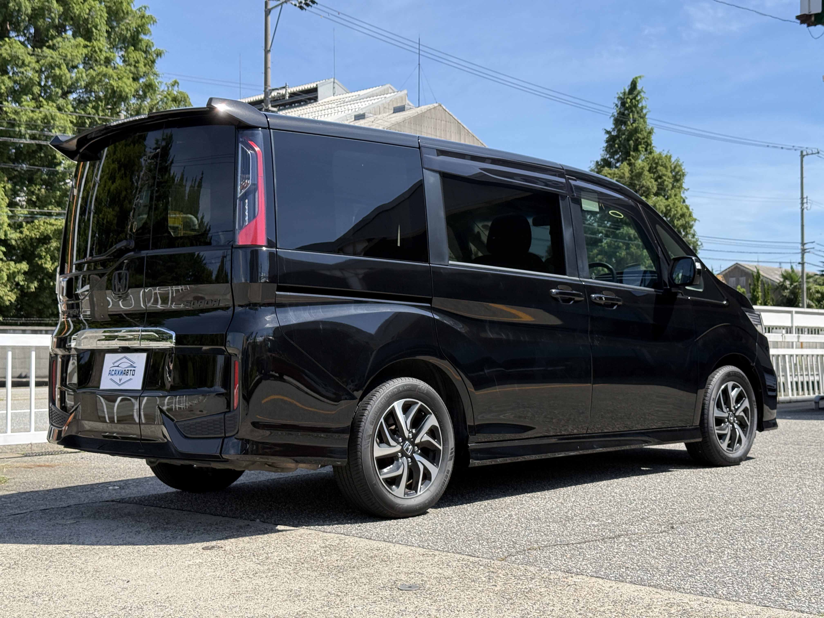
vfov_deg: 30.3
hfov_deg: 39.7
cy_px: 309
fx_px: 1143
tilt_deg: +1.8
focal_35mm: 48
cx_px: 412
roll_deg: -0.3
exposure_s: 1/2577
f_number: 1.78
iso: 80
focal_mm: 6.76
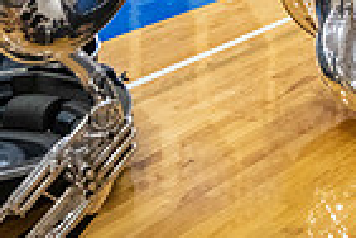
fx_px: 979
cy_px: -158
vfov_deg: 12.8
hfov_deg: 18.7
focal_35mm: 99
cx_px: 502
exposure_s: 1/800
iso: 6400
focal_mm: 24
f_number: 4
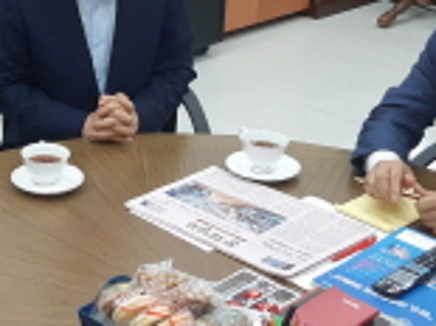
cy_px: 114
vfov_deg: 17.5
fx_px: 1057
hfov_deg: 22.7
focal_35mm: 84
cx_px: 39
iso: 80
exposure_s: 1/60
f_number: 1.7
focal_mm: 3.93
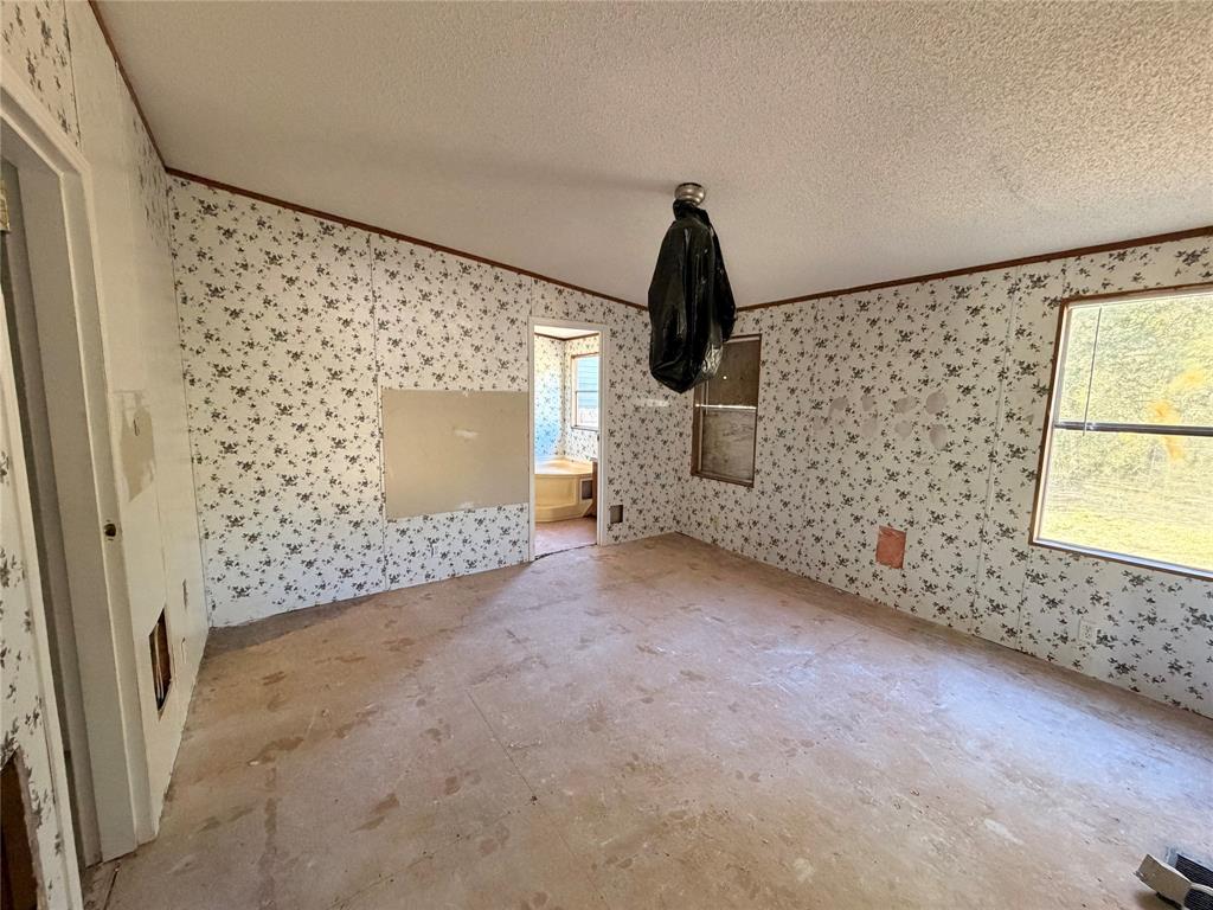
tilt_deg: -7.0
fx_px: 491
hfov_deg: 102.1
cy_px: 455
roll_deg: -0.6
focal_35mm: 14
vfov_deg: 85.7
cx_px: 606
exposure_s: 1/60
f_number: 2.2
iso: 500
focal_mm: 2.22
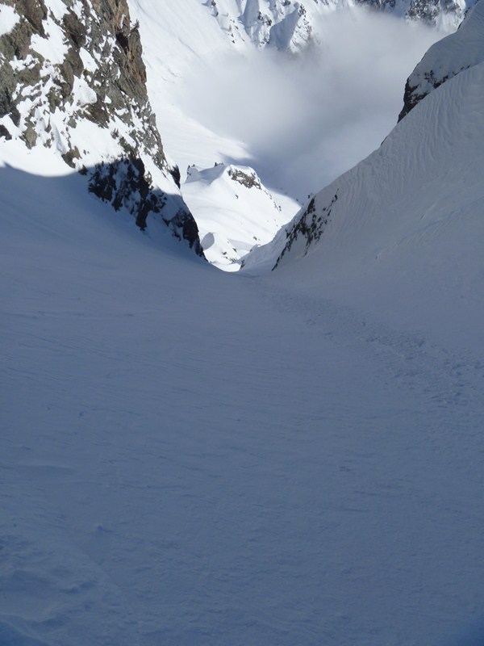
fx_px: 652
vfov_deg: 52.6
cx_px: 242
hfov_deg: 40.7
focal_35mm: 35
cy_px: 323
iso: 80
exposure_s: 1/640
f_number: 5.6
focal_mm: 6.3
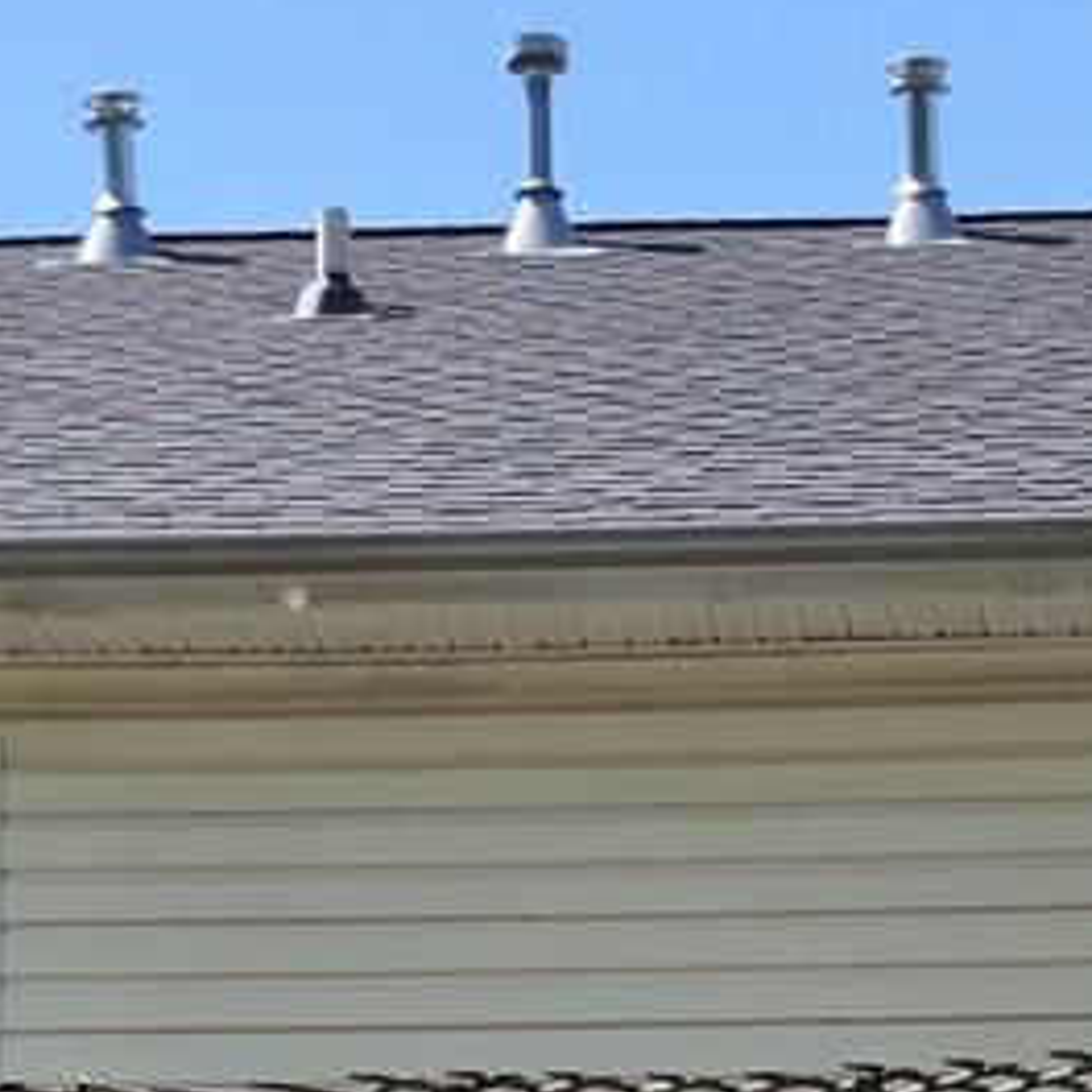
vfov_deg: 10.4
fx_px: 5639
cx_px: 753
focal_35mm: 158
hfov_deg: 11.0
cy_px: 2027
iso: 25
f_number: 1.8
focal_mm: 5.4
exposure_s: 1/1336
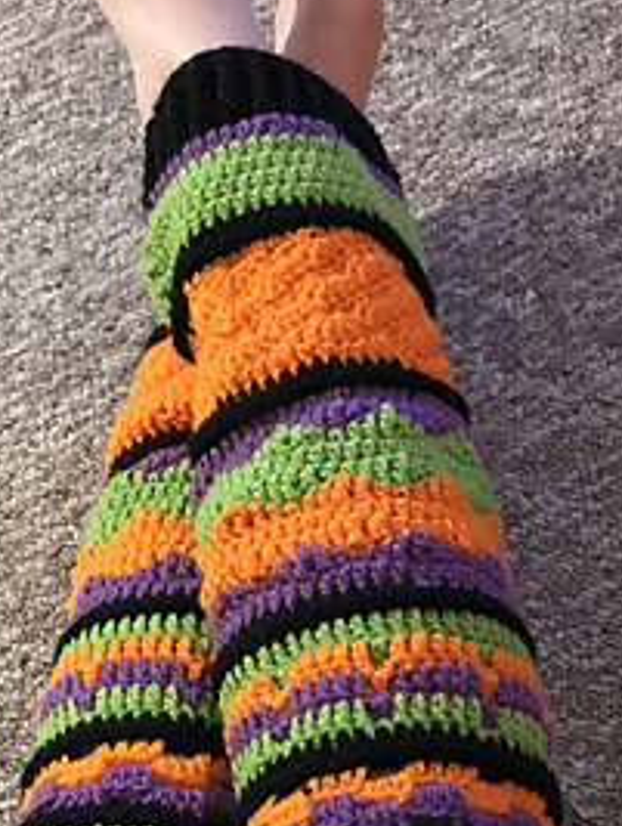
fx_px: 1601
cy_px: 643
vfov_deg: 28.4
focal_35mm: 67
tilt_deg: -59.4
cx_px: 251
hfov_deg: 22.0
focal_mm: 3.99
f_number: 1.8
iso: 100
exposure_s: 1/4
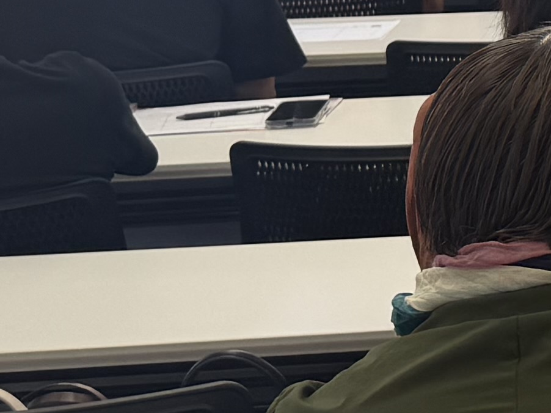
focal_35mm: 152
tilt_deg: -7.0
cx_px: 1461
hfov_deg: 10.5
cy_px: -13
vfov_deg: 9.7
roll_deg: -0.5
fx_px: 2419
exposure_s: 1/199
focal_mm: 6.76
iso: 80
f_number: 1.78
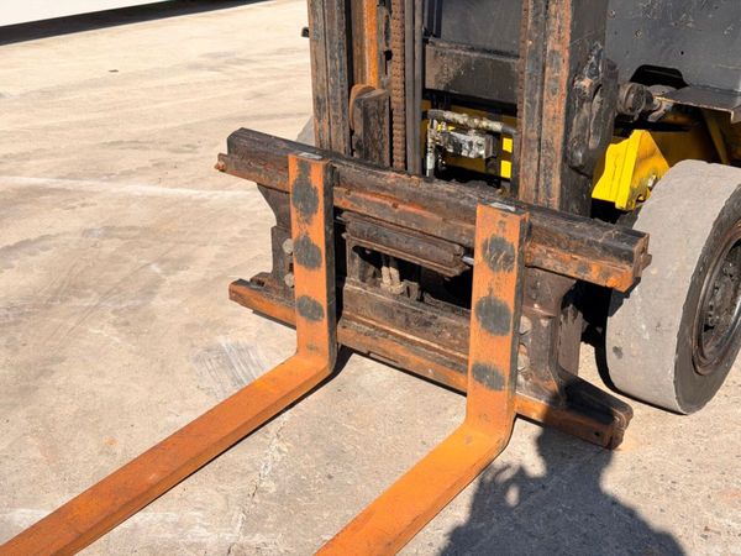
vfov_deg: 30.3
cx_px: 370
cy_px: 278
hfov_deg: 39.7
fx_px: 1028
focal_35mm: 48
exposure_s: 1/3226
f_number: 1.78
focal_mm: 6.76
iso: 80
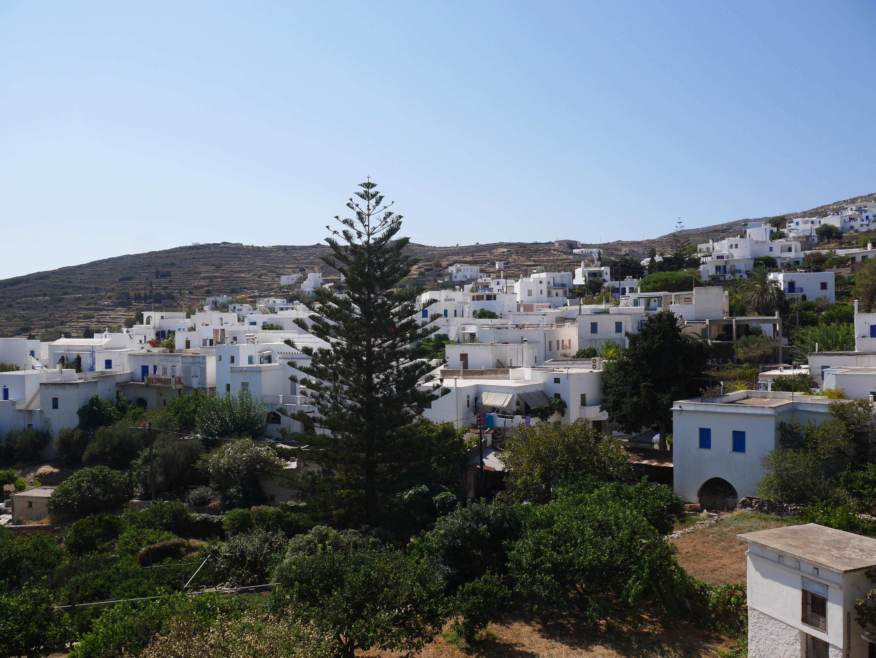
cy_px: 329
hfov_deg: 63.4
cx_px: 438
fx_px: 709
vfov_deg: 49.8
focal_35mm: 28
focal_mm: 14
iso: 200
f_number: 9
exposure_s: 1/640
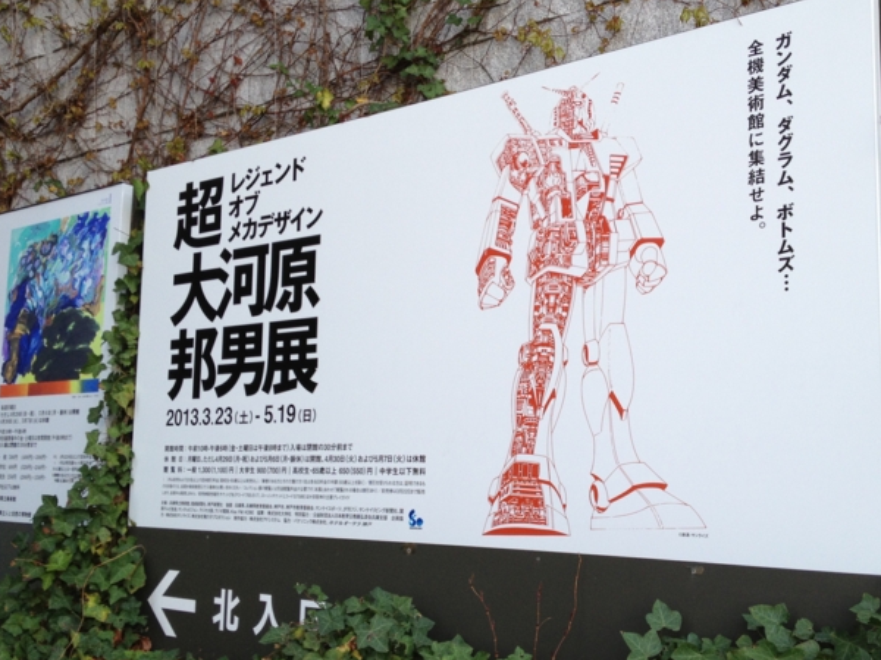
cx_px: 507
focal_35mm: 42
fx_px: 1069
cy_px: 361
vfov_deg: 34.3
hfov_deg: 44.7
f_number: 2.4
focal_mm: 4.28
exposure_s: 1/216
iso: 50
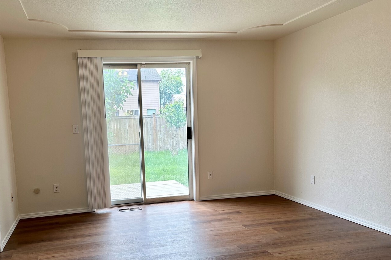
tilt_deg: -6.8
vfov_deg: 42.1
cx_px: 149
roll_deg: +1.9
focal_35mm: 31
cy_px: 161
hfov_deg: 59.6
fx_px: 337
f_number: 1.78
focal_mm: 6.86
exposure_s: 1/279
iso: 80
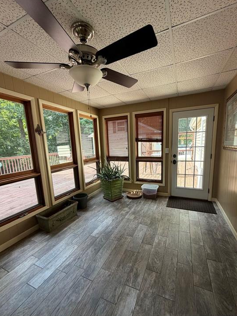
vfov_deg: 98.1
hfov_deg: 81.7
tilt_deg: -8.5
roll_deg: +1.2
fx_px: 137
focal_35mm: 15
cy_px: 167
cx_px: 122
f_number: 2.2
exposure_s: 1/121
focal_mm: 2.22
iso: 80
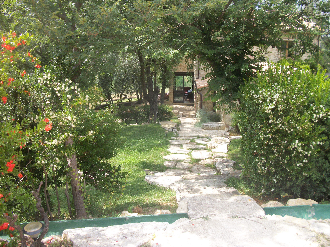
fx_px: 305
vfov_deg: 44.2
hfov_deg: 56.8
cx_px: 165
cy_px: 124
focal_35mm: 32
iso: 80
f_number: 8.8
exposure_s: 1/60
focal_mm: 5.7
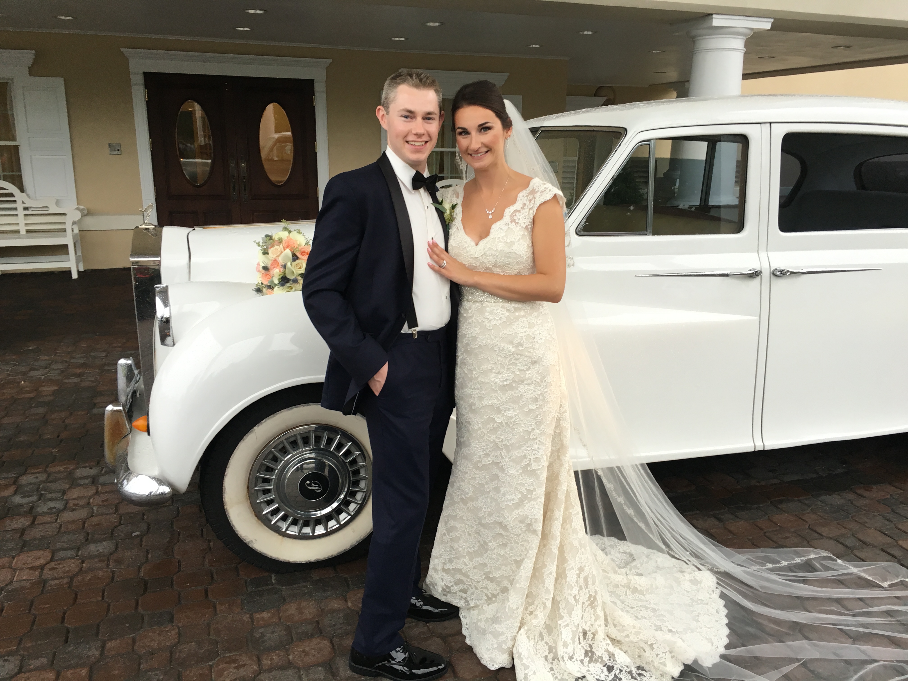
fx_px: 761
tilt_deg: -13.6
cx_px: 454
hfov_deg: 61.7
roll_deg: -0.4
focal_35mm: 29
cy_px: 340
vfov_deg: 48.2
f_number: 2.2
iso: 25
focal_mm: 4.15
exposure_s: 1/40
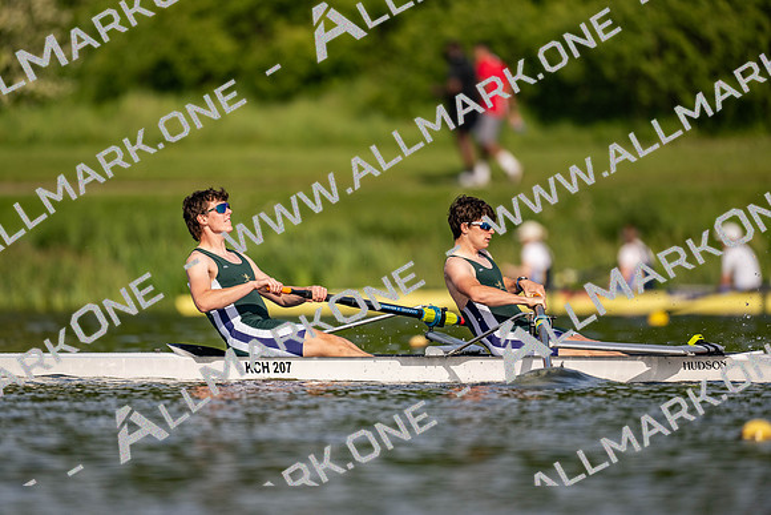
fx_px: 12852
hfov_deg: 3.4
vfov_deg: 2.3
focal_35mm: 600
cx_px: 386
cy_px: 258
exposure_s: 1/2500
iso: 250
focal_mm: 600
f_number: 4
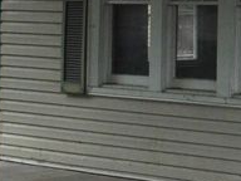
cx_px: 555
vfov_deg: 7.3
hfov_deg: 9.0
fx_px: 1392
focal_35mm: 200
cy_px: -96
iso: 400
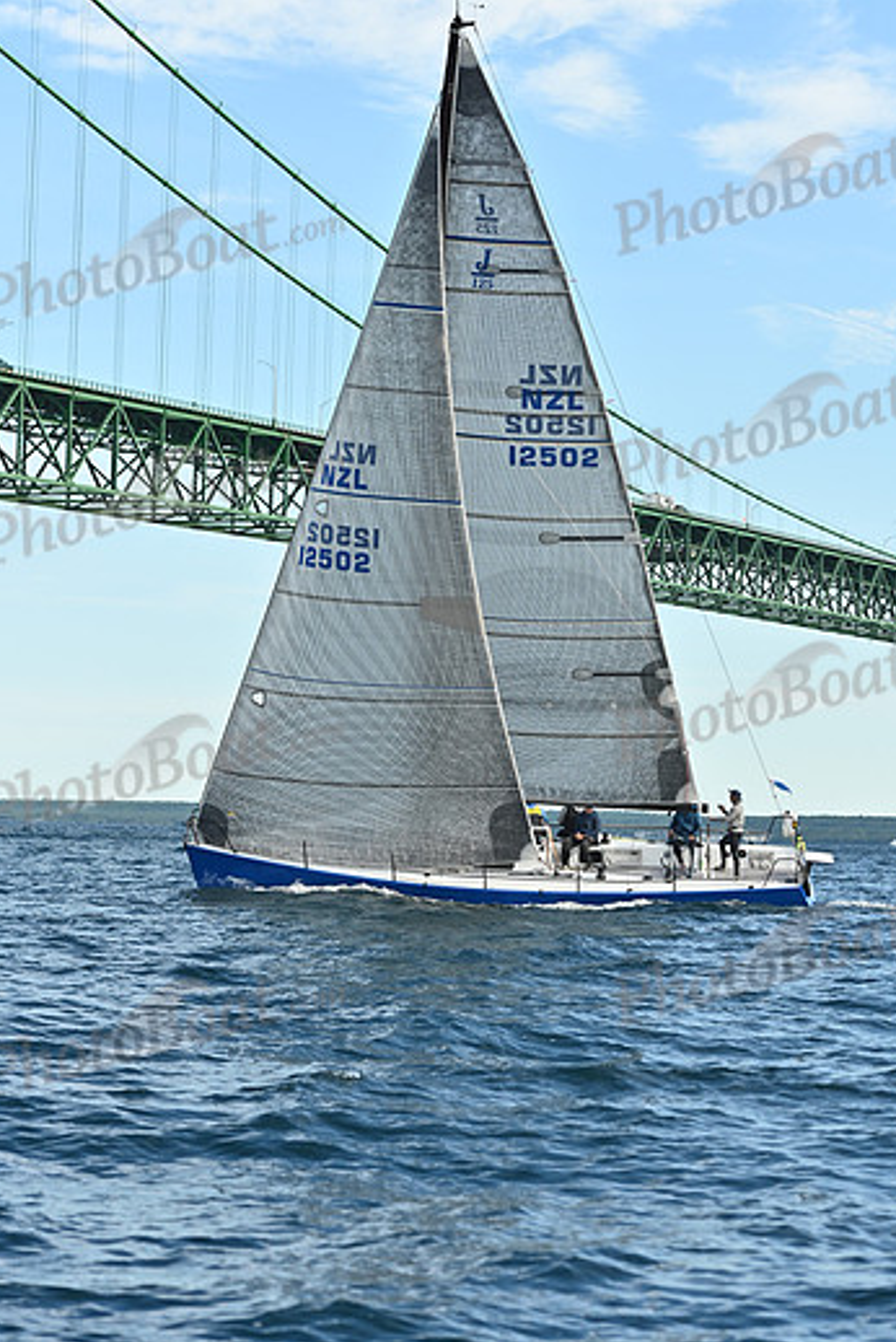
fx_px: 3840
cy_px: 598
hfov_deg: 13.3
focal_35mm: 103
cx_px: 480
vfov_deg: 19.8
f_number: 5
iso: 320
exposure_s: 1/1250
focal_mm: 92
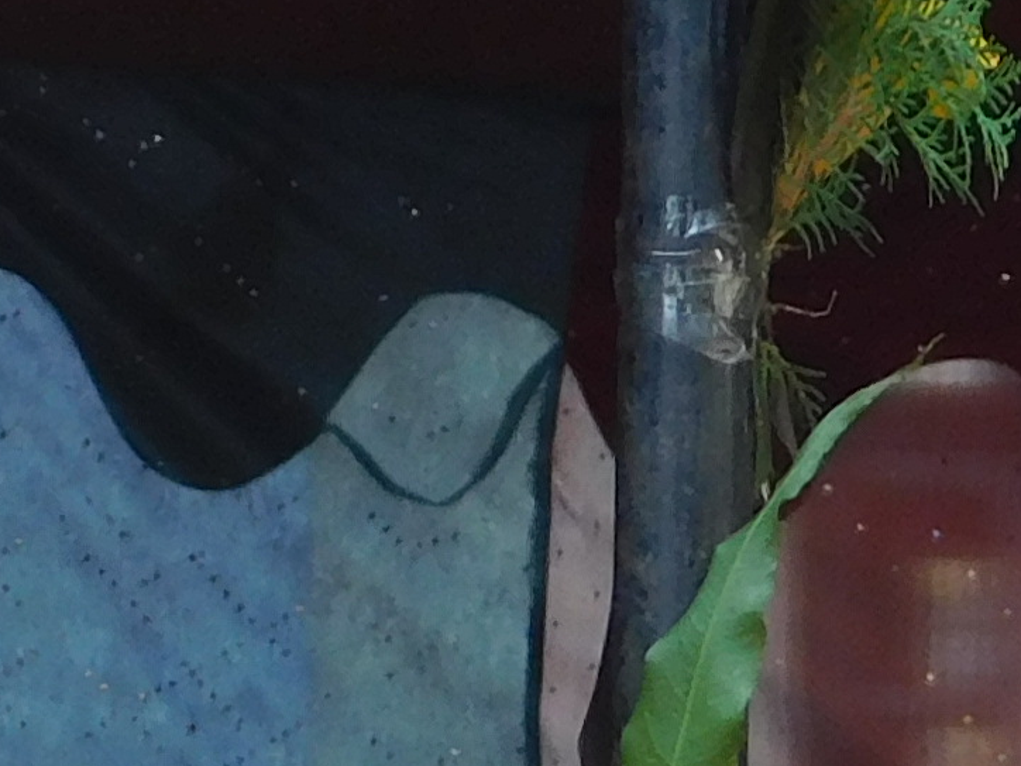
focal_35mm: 579
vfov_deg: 2.5
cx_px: 1570
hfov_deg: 3.4
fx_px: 17078
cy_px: 1926
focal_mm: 16.1
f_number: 4.5
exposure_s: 1/100
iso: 125
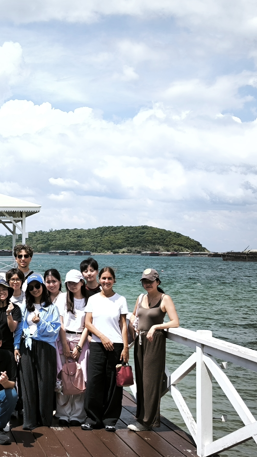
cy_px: 229
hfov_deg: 20.2
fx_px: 679
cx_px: -44
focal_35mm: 56
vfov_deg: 37.2
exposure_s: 1/1600
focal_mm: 6.92
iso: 50
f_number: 1.9
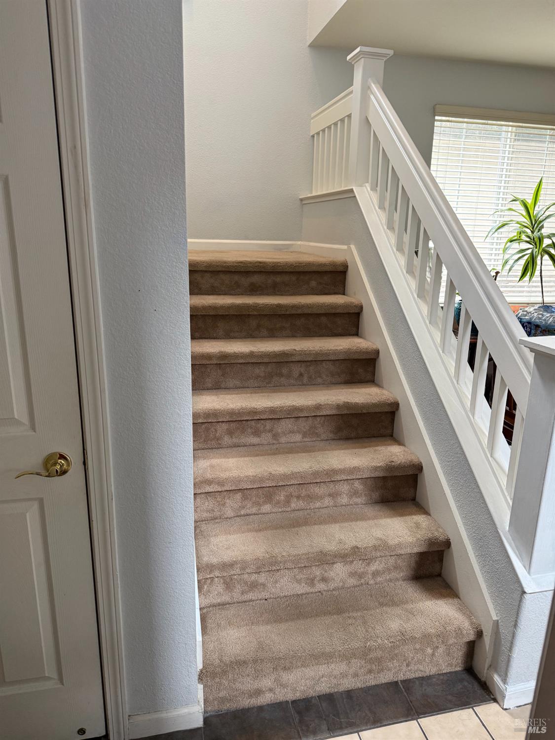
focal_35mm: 24
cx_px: 278
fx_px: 513
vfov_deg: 71.6
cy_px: 370
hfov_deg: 56.8
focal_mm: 6.76
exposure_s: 1/60
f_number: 1.78
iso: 250
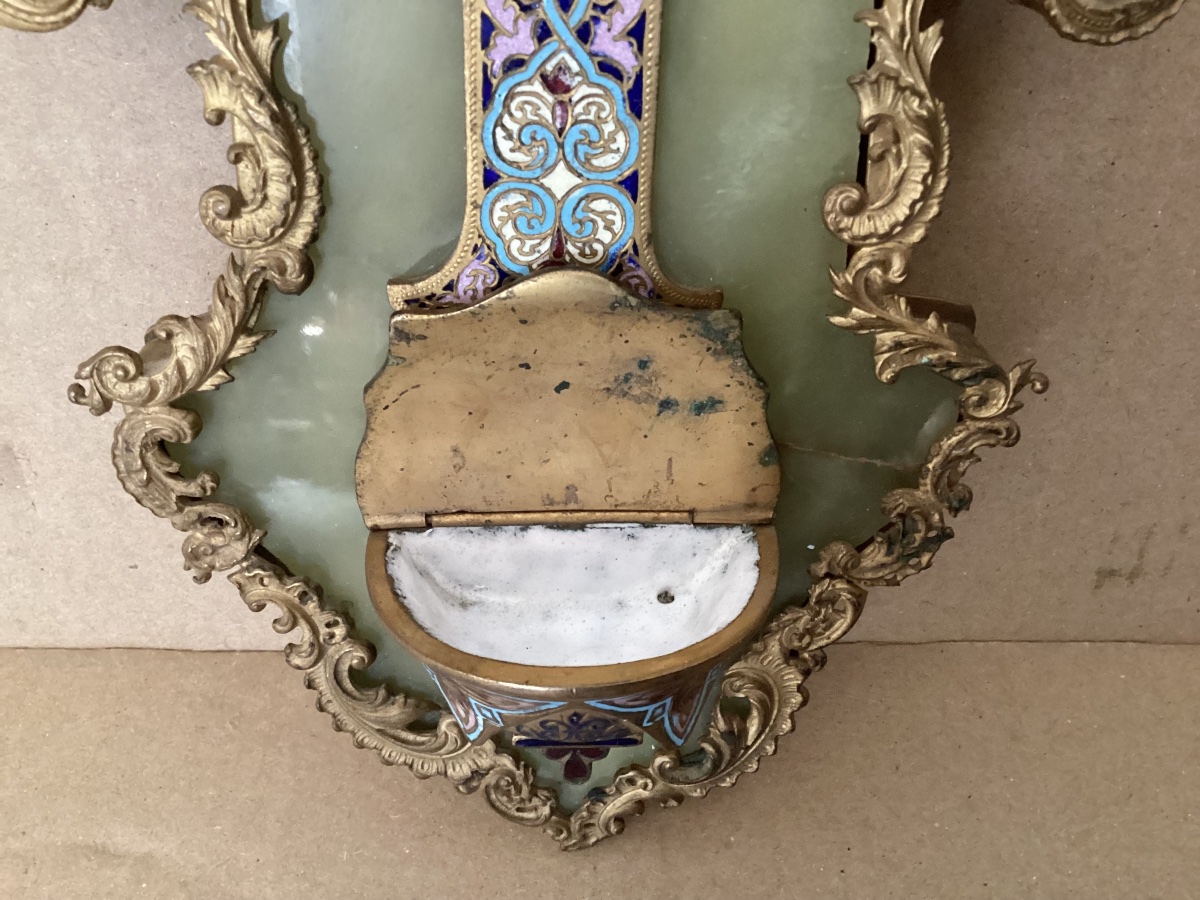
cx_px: 600
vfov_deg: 45.4
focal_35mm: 31
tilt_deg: -51.8
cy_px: 450
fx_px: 1075
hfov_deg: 58.4
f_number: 2.4
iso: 500
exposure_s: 1/25
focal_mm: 3.3
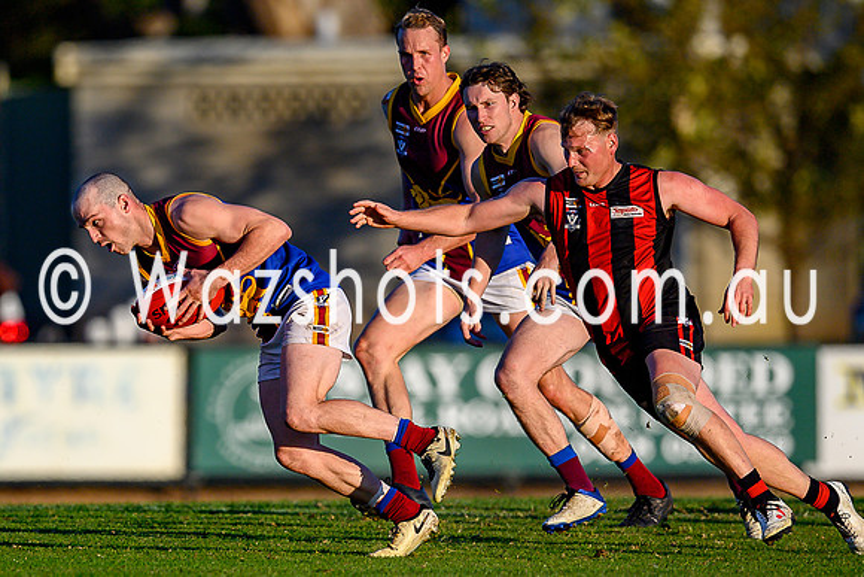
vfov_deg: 1.3
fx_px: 24543
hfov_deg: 2.0
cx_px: 203
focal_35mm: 1022
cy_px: 356
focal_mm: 500
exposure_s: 1/1600
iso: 180
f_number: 4
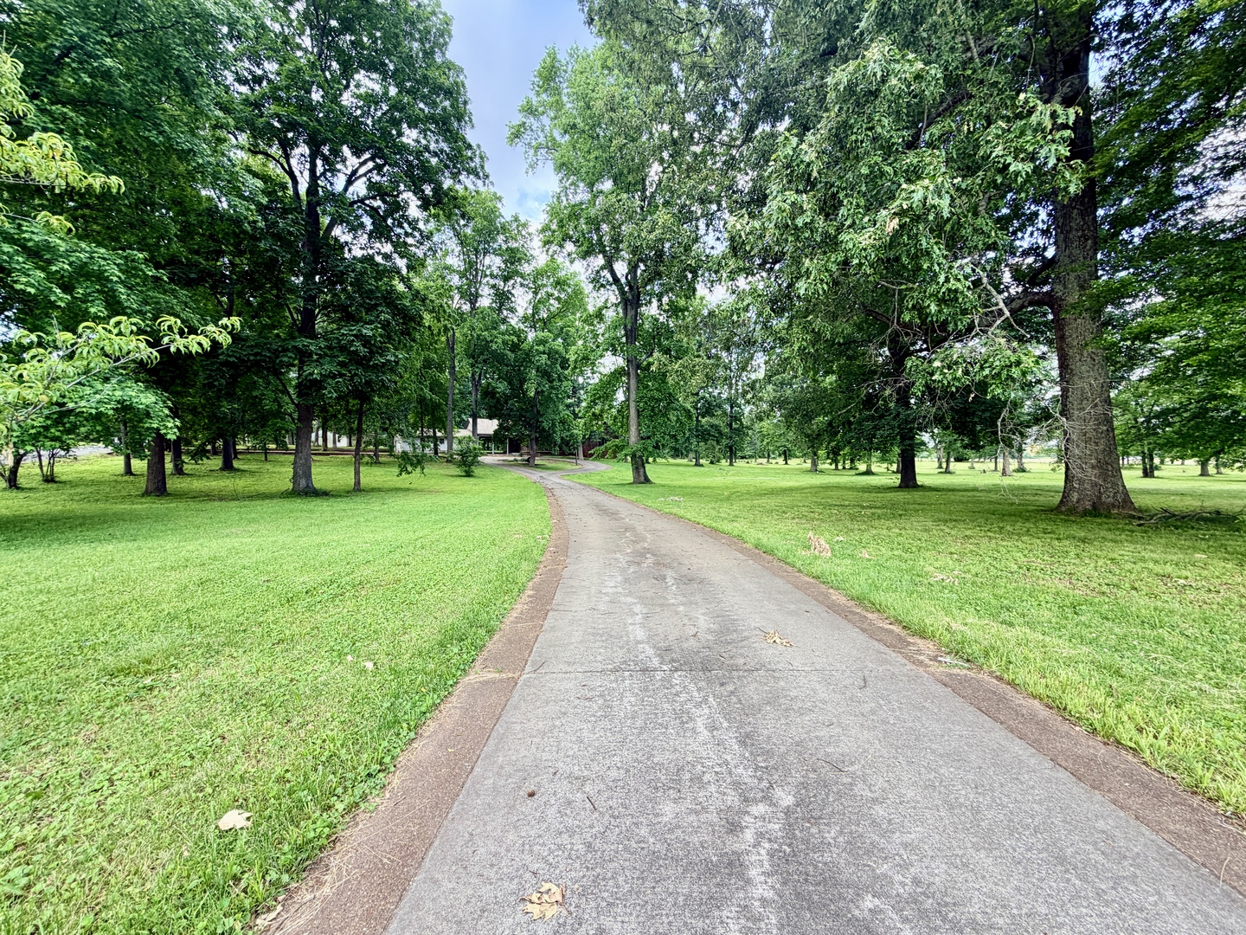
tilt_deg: -1.2
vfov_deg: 85.7
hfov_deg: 102.1
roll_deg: +0.2
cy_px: 468
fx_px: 504
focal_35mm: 14
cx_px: 623
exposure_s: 1/121
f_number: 2.2
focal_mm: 2.22
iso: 50
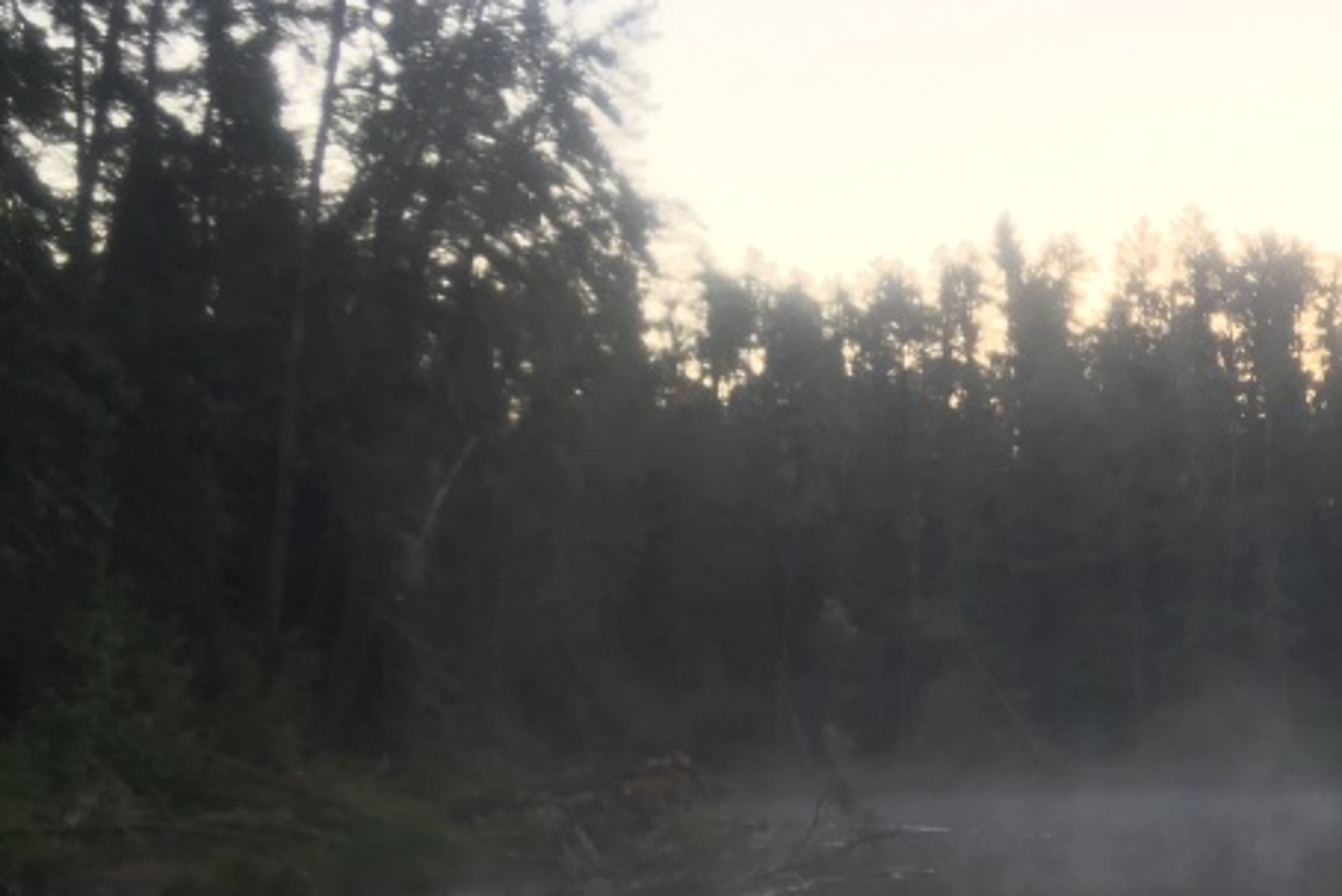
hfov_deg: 27.9
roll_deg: +2.3
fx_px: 2536
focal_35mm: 68
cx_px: 1336
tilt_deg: -5.1
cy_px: 1038
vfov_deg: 19.1
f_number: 2.2
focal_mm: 4.15
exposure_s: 1/120
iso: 25
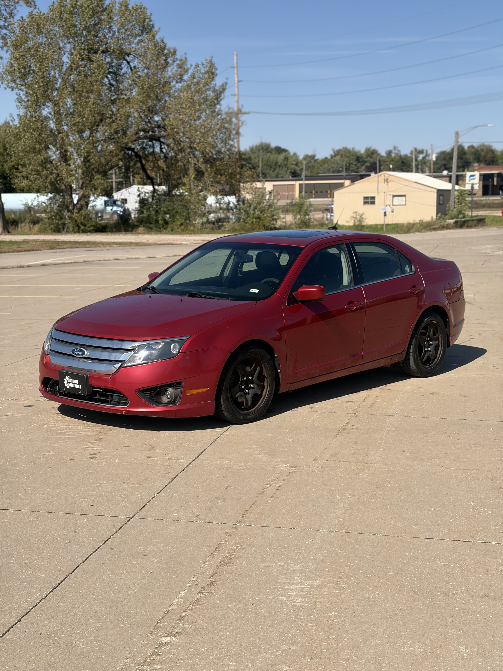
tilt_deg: -8.1
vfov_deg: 36.8
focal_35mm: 52
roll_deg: +0.4
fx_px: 1007
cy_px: 336
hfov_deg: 28.0
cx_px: 252
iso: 32
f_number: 1.6
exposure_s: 1/4065
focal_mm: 5.96
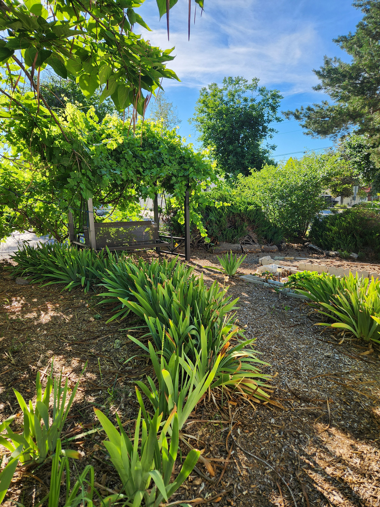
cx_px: 190
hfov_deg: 58.9
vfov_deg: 73.9
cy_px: 254
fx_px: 337
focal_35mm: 23
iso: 20
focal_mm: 5.4
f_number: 1.8
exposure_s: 1/565
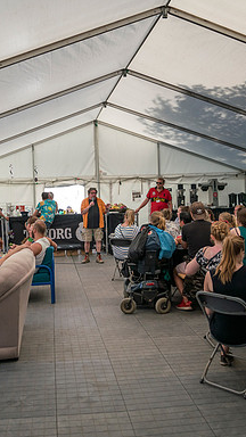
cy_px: 219
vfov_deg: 52.8
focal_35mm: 38
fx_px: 441
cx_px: 92
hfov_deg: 31.1
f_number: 2.8
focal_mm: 24
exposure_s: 1/1000
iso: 800
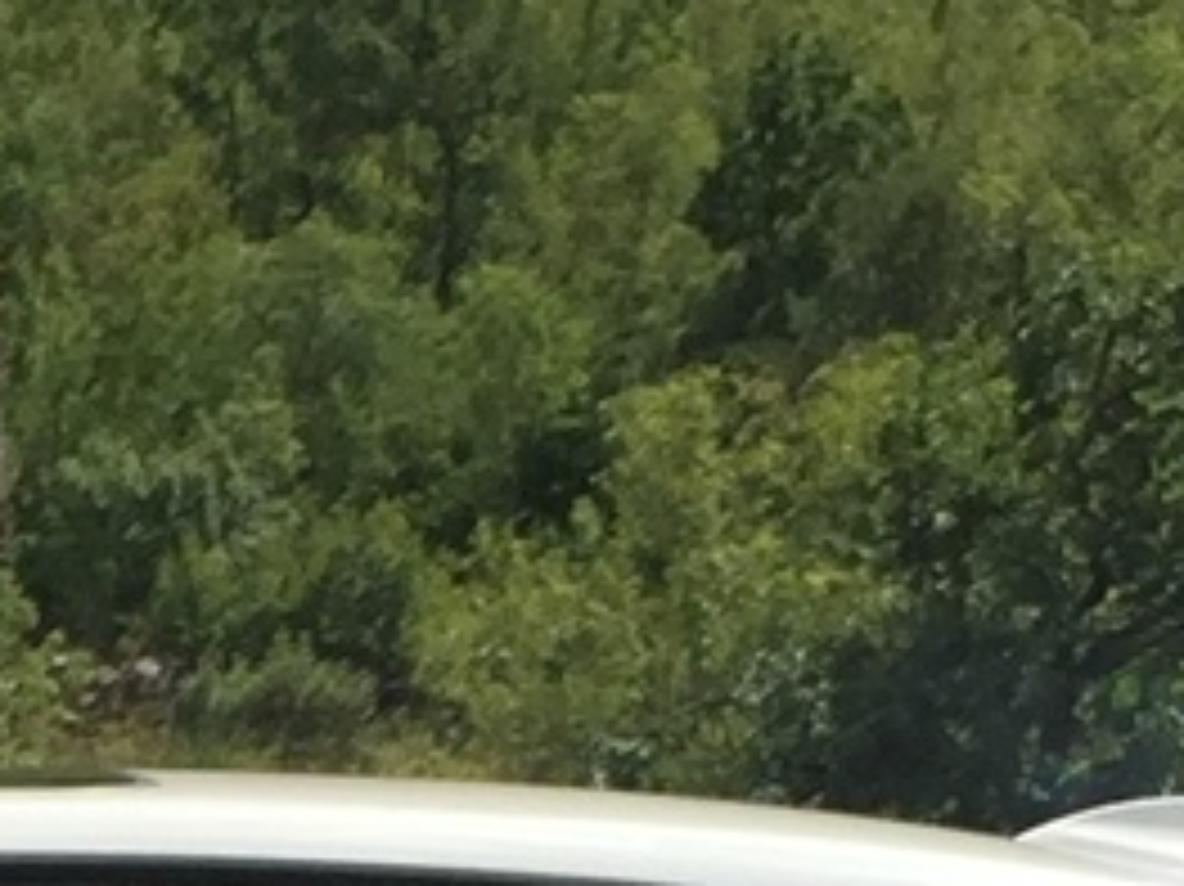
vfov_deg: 6.4
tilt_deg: -2.2
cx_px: -554
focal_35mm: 226
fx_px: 7727
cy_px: 1821
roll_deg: +1.5
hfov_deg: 8.6
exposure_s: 1/2326
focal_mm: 4.15
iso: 32
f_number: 2.2
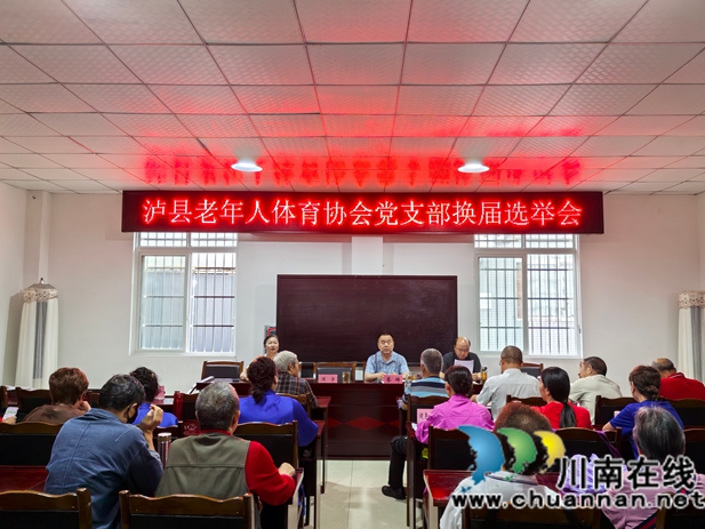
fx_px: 570
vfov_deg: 49.8
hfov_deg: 63.4
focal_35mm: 28
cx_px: 356
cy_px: 266
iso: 80
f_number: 1.9
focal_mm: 5.52
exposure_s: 1/84.7
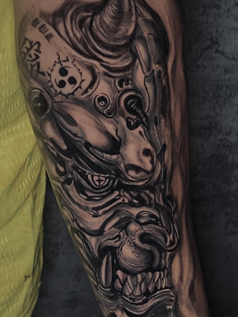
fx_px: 688
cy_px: 151
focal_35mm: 75
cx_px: 98
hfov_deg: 19.6
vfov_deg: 26.0
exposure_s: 1/39
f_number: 1.5
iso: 640
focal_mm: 5.7
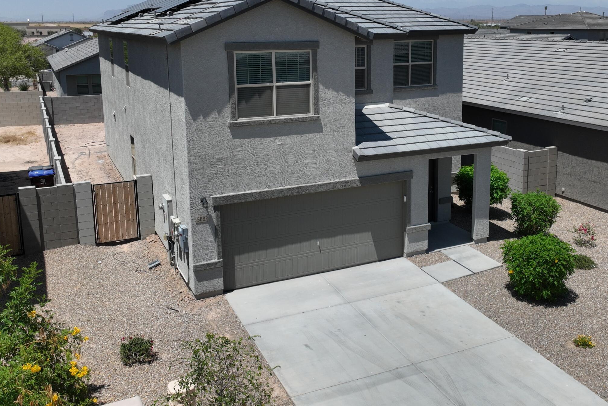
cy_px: 137
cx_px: 360
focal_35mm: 37
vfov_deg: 35.6
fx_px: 625
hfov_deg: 51.6
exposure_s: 1/3200
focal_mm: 12.29
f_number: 2.8
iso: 100
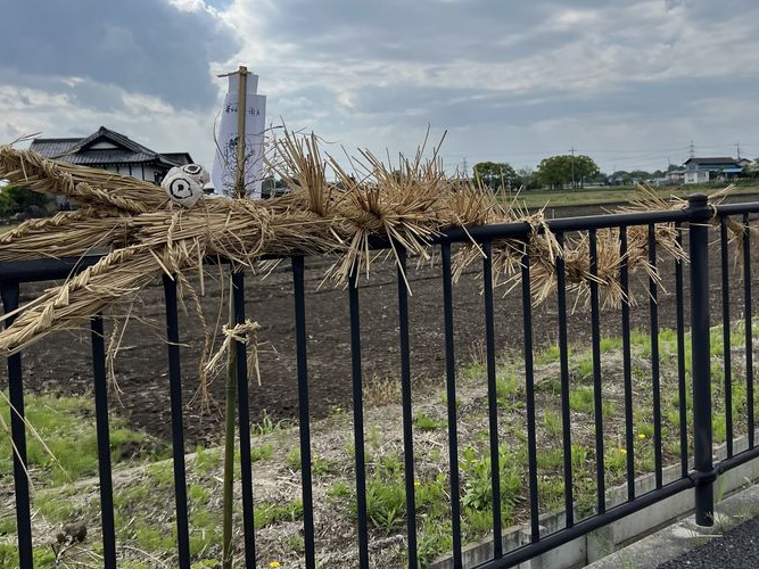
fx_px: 855
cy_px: 232
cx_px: 428
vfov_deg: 36.7
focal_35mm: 39
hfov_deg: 47.8
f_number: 1.5
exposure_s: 1/5882
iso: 50
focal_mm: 5.7
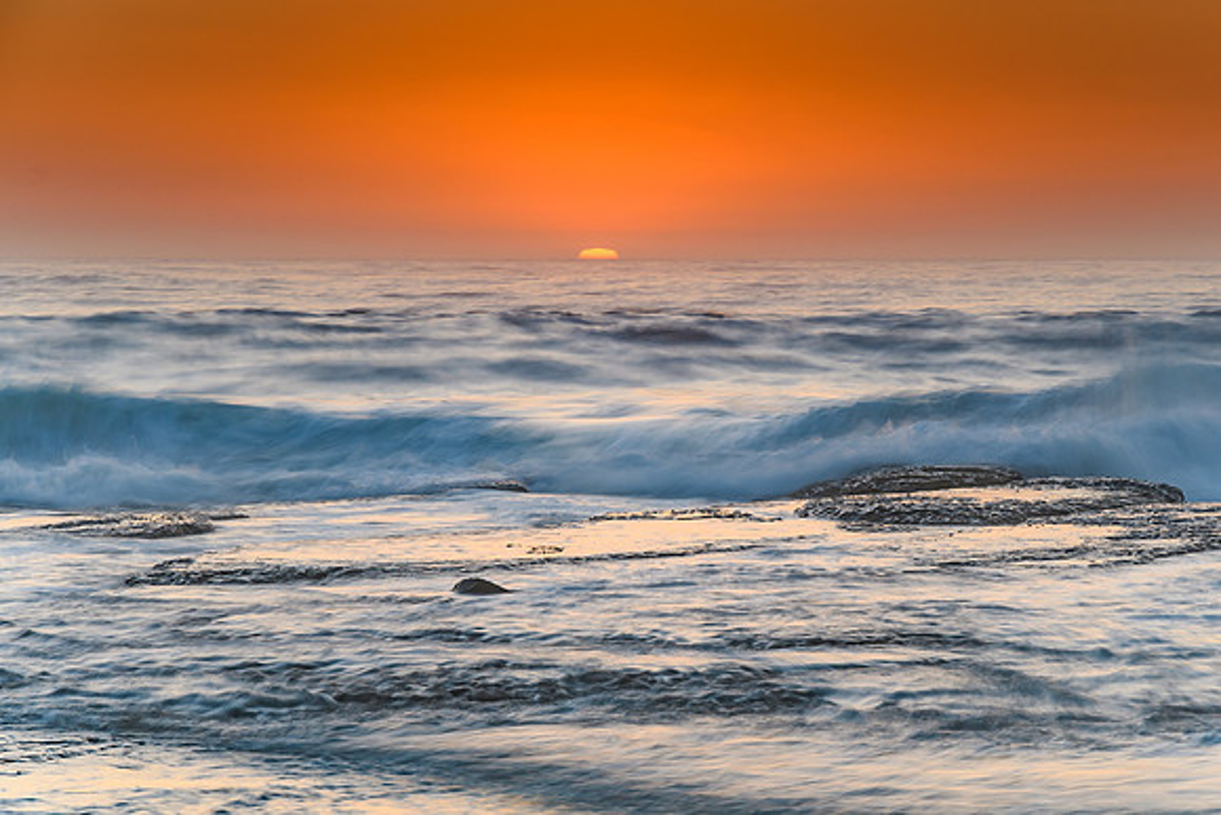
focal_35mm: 124
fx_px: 4202
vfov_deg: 11.1
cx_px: 671
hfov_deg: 16.5
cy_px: 418
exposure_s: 1/2.5
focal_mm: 75
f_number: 7.1
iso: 160
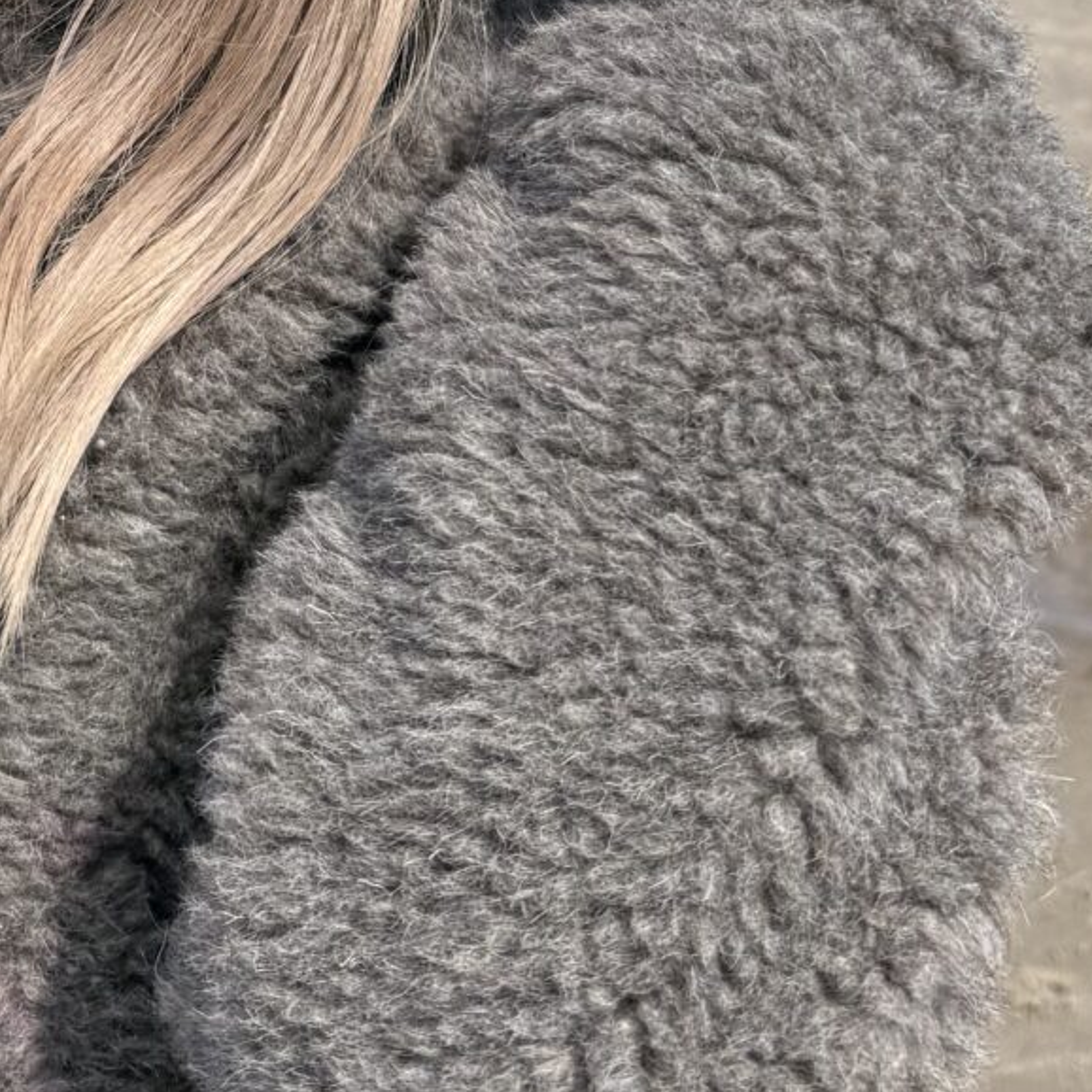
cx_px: -2
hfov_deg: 18.0
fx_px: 3355
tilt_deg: +1.9
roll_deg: -1.2
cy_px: -707
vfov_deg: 16.3
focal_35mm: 94
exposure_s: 1/4167
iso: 80
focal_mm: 6.76
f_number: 1.78
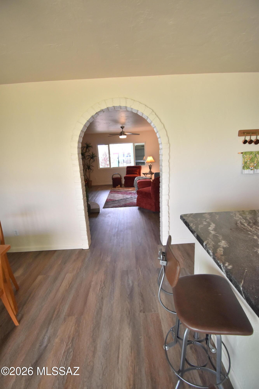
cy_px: 194
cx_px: 130
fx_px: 162
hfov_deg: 77.3
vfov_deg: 100.4
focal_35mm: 15
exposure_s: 1/160
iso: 800
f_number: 4.5
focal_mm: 10
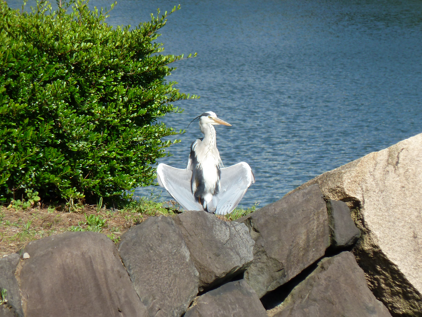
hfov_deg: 5.0
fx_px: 4864
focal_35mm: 399
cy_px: 158
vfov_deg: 3.7
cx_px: 211
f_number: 4.9
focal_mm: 49.2
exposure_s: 1/250
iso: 80
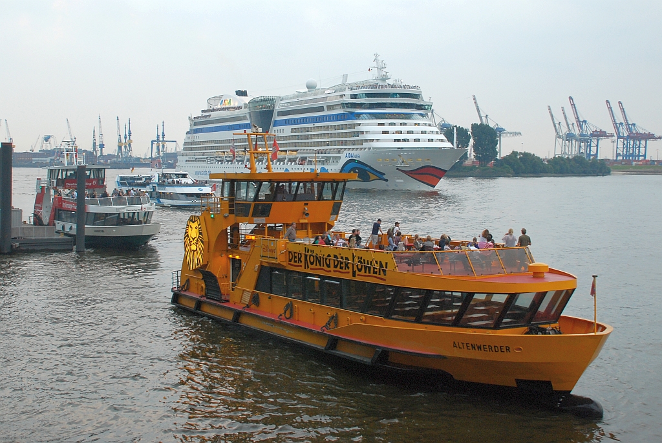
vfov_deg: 34.3
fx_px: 718
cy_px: 222
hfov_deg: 49.5
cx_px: 331
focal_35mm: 39
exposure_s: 1/60
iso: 400
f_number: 4
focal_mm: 26
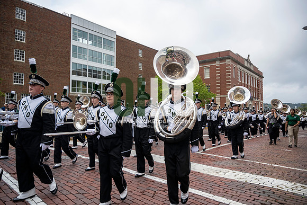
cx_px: 154
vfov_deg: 53.2
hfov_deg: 73.7
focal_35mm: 24
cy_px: 102
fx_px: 205
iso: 500
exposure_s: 1/1600
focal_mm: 24
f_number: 4
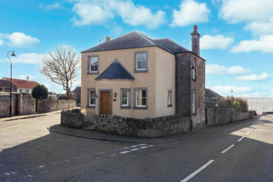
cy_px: 91
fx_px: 265
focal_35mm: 35
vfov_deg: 37.9
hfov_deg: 54.4
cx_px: 136
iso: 200
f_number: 13
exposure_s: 1/125
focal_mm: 35
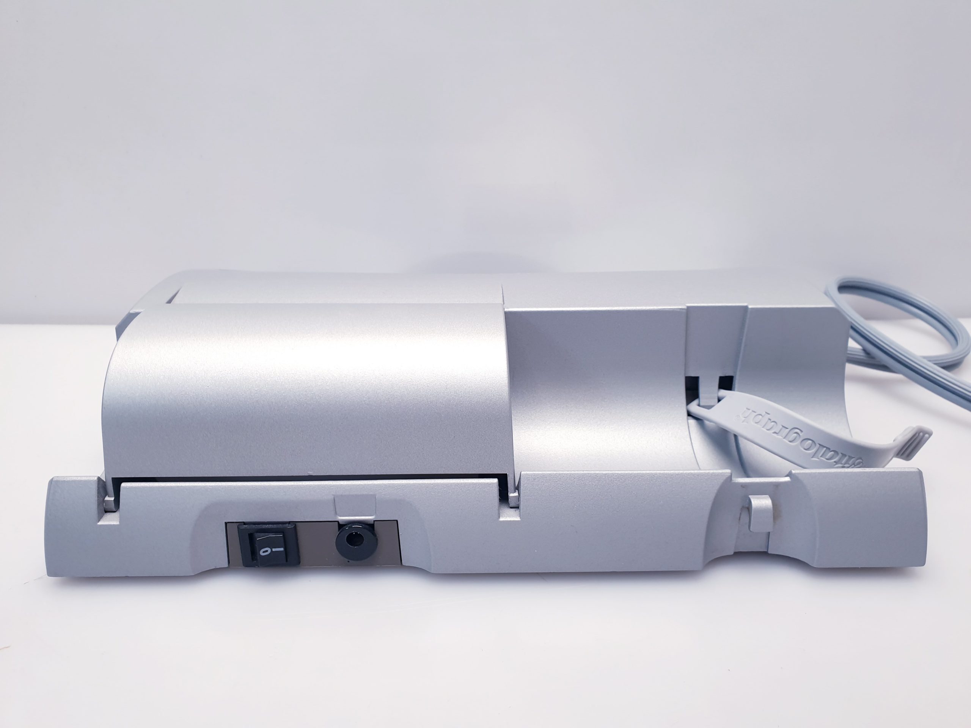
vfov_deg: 53.1
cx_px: 486
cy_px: 364
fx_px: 729
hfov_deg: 67.3
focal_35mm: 26
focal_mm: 4.3
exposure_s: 1/50
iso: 64
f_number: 2.4
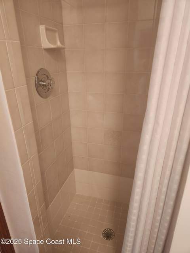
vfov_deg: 73.9
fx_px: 168
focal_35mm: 23
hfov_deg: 58.9
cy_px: 126
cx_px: 95
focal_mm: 5.4
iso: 500
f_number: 1.8
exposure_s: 1/40
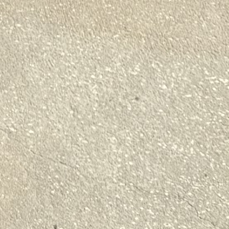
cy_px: -190
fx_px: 1639
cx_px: -460
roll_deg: +0.4
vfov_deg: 7.7
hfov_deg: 7.1
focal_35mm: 219
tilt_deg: -22.4
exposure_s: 1/3584
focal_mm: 6.76
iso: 80
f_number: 1.78
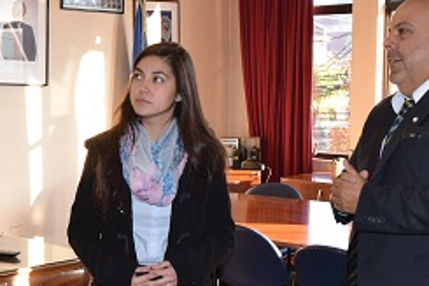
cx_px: 135
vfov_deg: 17.6
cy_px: 181
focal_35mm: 77
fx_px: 920
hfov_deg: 26.1
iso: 800
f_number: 5.6
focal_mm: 21
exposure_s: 1/125
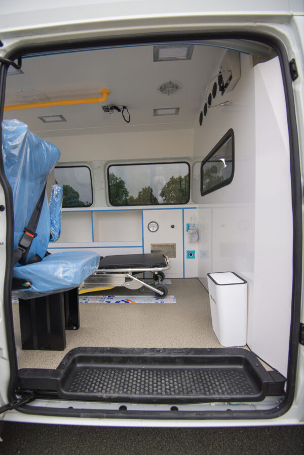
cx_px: 152
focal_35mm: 16
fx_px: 202
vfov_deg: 96.7
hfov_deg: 73.8
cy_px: 228
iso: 100
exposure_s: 1/250
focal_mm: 16
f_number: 4
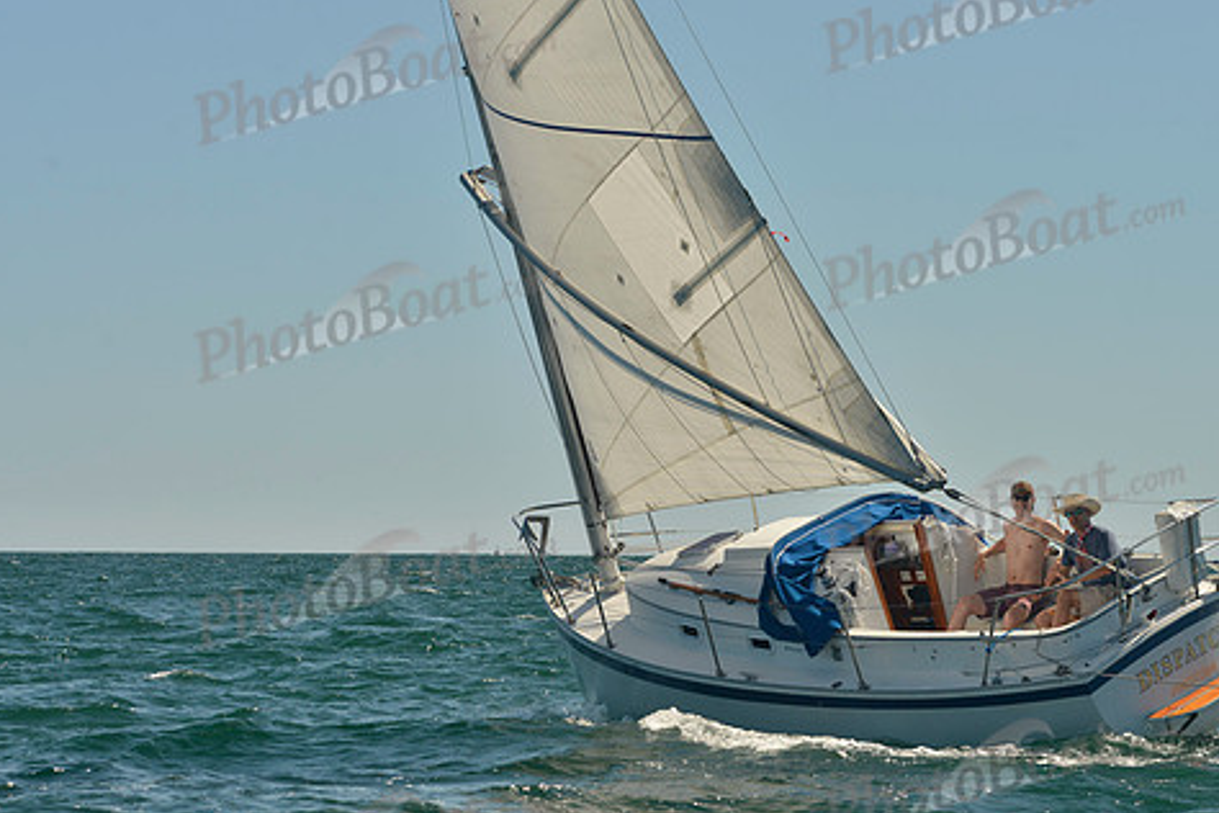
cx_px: 692
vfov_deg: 11.4
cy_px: 413
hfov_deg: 17.1
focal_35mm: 120
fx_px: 4063
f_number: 8
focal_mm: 98
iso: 280
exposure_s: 1/640
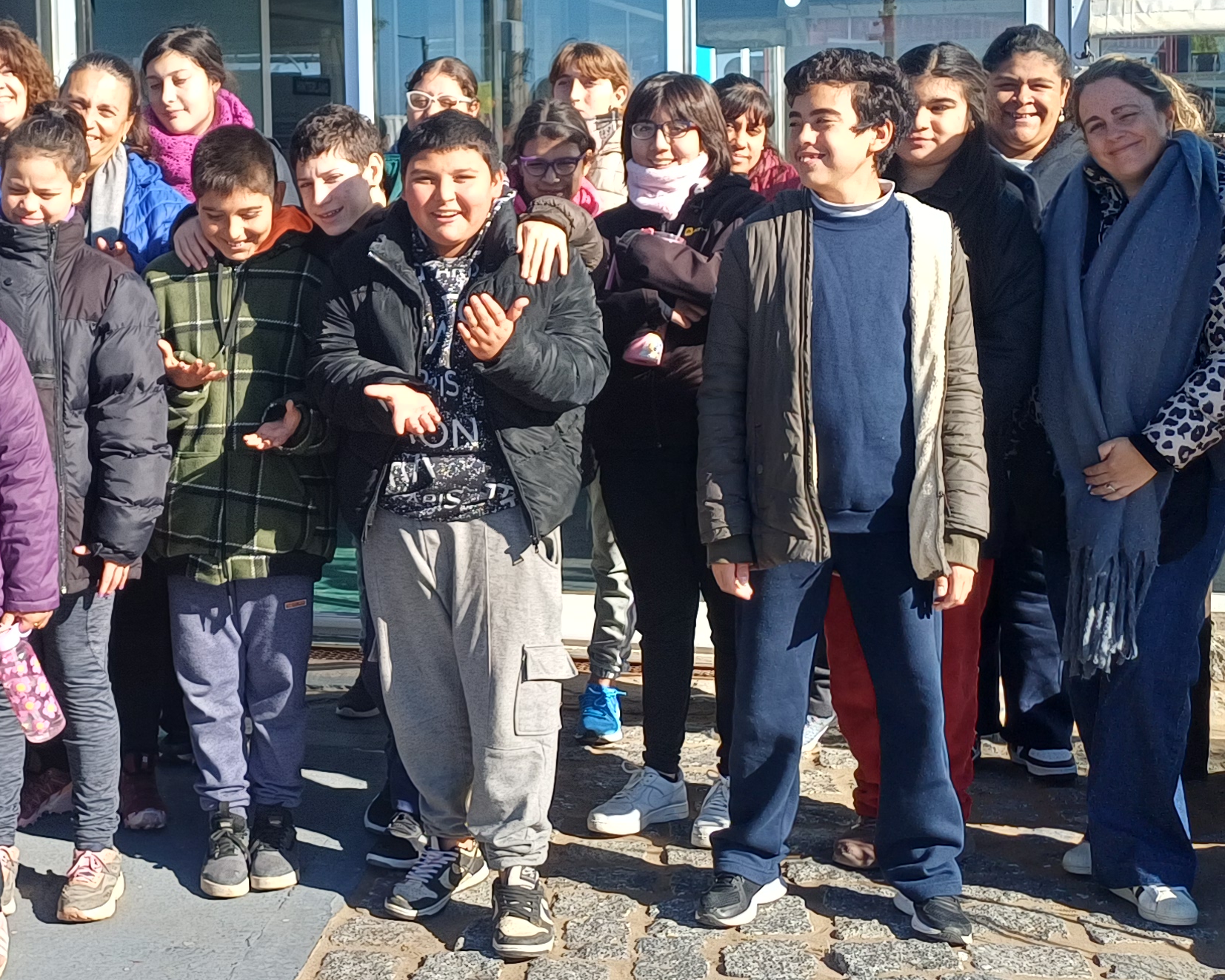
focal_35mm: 59
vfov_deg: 25.7
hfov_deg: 31.1
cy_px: 324
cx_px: 230
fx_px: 2140
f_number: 1.8
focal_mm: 4.65
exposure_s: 1/837
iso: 50
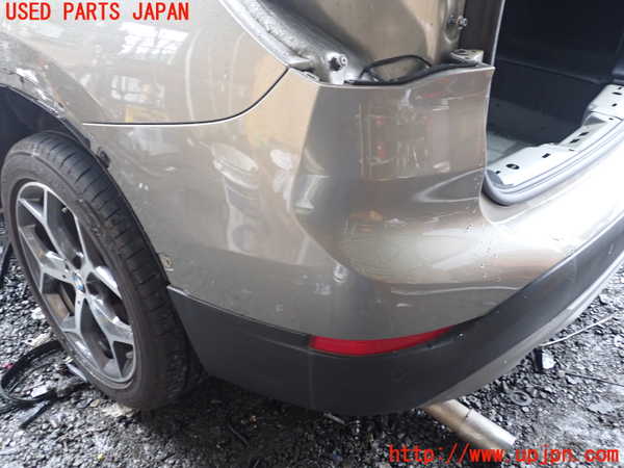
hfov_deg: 60.0
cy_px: 234
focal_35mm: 30
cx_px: 312
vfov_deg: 46.8
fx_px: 541
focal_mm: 5.4
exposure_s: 1/30
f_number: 2.3
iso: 250
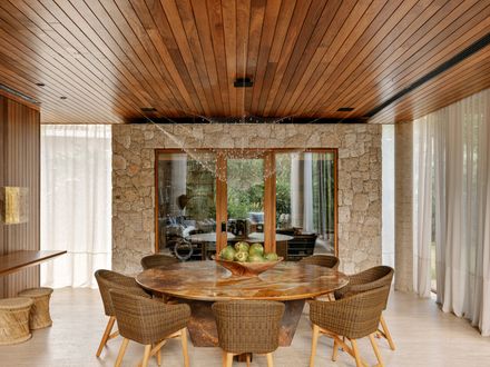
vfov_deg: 46.8
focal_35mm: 30
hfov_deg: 60.0
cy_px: 184
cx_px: 245
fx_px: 425
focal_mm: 37.6
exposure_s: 1/2
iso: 200
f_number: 9
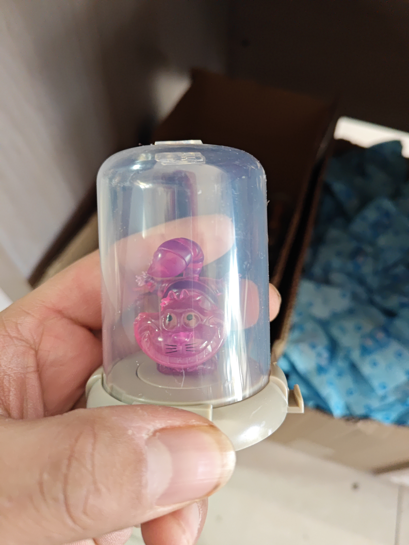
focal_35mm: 23
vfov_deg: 73.9
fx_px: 362
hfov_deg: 58.9
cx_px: 204
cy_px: 272
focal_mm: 5.43
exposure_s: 1/32.9
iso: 400
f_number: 1.8
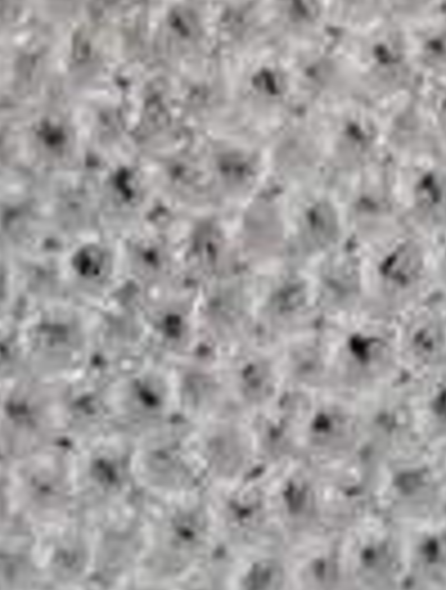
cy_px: -482
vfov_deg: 5.1
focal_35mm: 380
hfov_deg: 3.9
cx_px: 1077
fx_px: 6496
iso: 50
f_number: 2.2
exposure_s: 1/100
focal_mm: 2.26
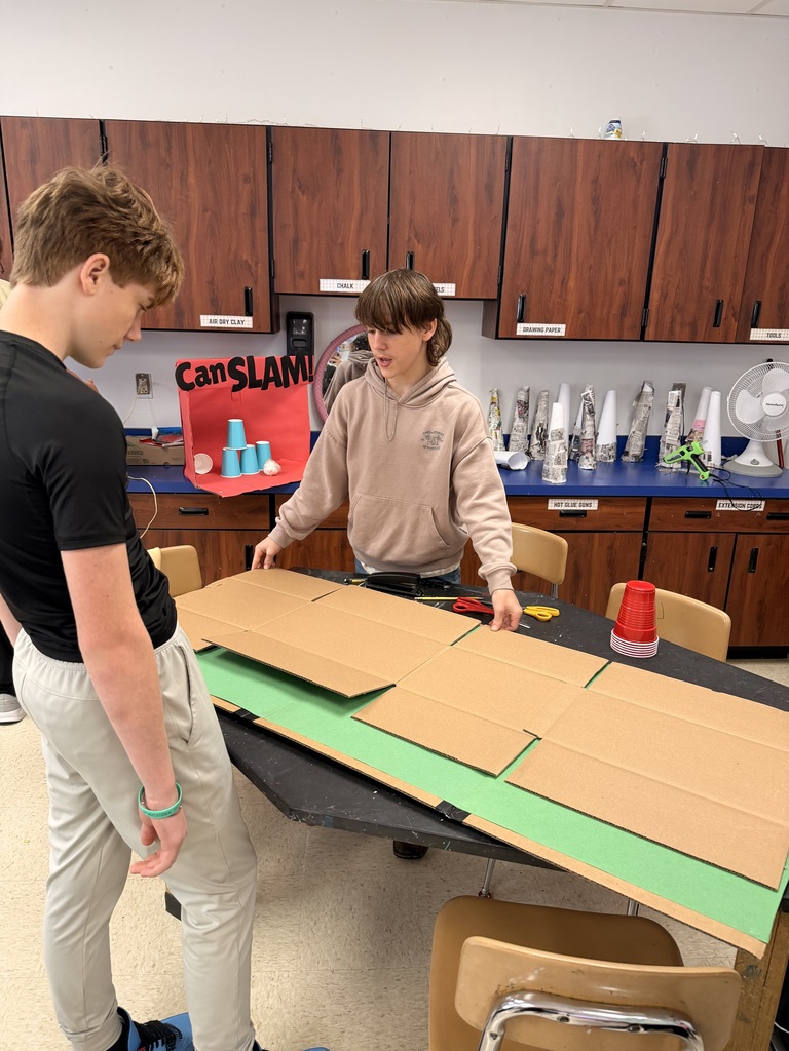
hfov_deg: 56.8
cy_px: 526
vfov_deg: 71.6
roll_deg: -1.1
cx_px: 394
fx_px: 729
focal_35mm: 24
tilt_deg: -15.9
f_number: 1.78
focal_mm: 6.76
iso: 200
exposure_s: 1/60
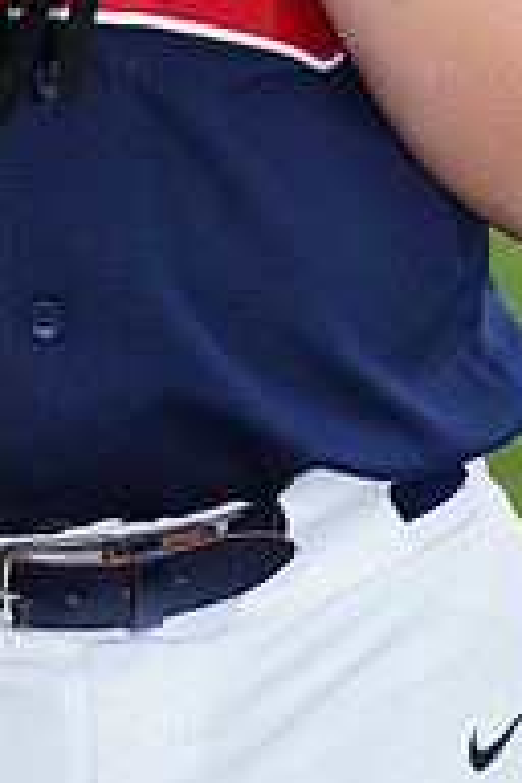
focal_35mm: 539
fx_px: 11722
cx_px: 104
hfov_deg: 2.6
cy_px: -355
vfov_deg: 3.8
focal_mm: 178
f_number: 8
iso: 200
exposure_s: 1/250
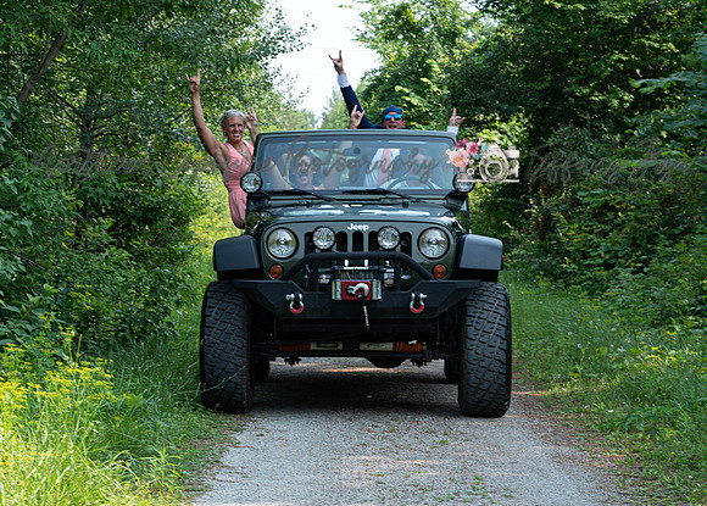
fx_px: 2073
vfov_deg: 13.9
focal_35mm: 103
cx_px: 232
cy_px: 303
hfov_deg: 19.3
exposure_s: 1/250
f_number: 5.6
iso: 160
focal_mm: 70
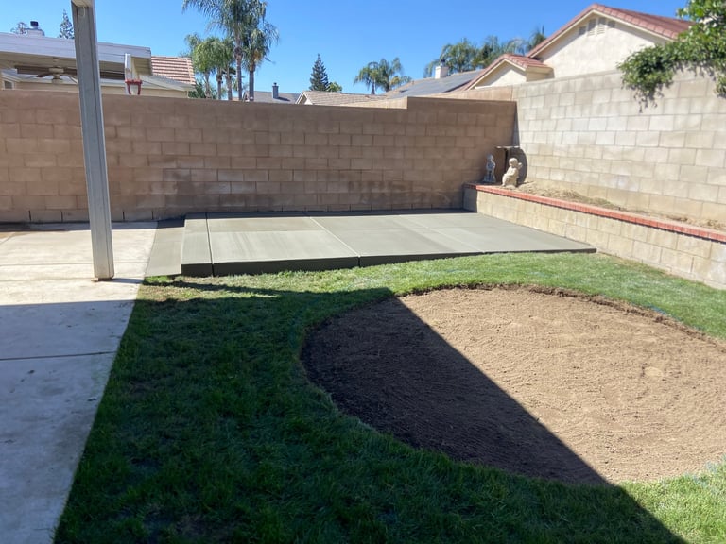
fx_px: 545
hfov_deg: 67.3
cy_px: 272
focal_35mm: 26
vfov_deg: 53.1
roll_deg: -2.4
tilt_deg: -16.5
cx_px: 363
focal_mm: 4.25
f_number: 1.8
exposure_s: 1/1838
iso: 32
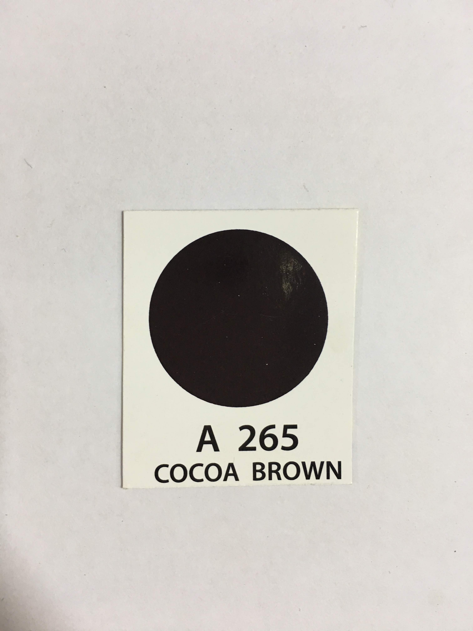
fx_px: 528
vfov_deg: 61.7
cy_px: 316
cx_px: 236
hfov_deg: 48.2
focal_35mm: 29
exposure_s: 1/33
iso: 100
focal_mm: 4.15
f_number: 2.2
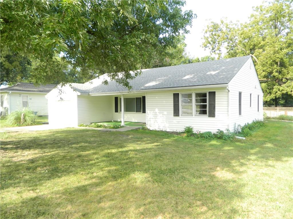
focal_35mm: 25
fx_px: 212
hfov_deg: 69.4
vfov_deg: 54.9
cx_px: 146
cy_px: 110
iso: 125
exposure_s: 1/250
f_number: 3.1
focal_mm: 4.5
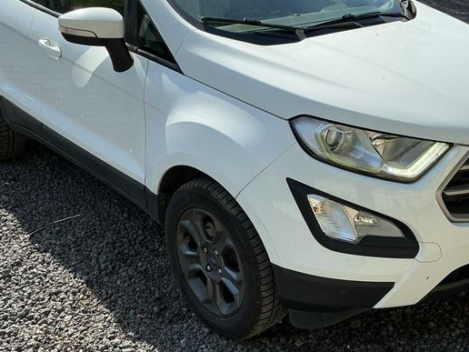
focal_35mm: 45
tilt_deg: -20.3
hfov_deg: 41.9
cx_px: 274
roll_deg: +1.0
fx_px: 610
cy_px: 144
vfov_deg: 32.1
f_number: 1.8
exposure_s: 1/1098
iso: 25
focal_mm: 3
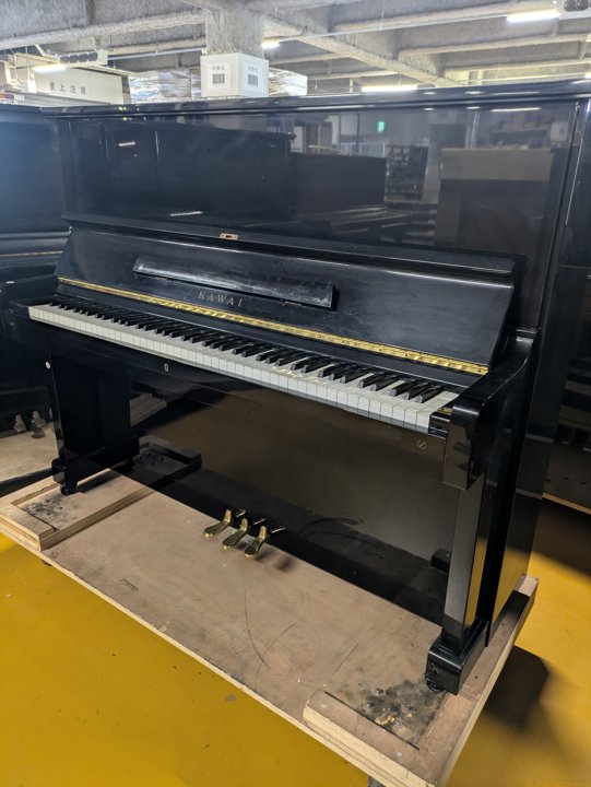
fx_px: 568
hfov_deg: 54.9
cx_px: 296
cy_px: 394
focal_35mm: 25
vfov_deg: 69.4
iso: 201
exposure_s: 1/24
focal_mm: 5.43
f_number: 1.89
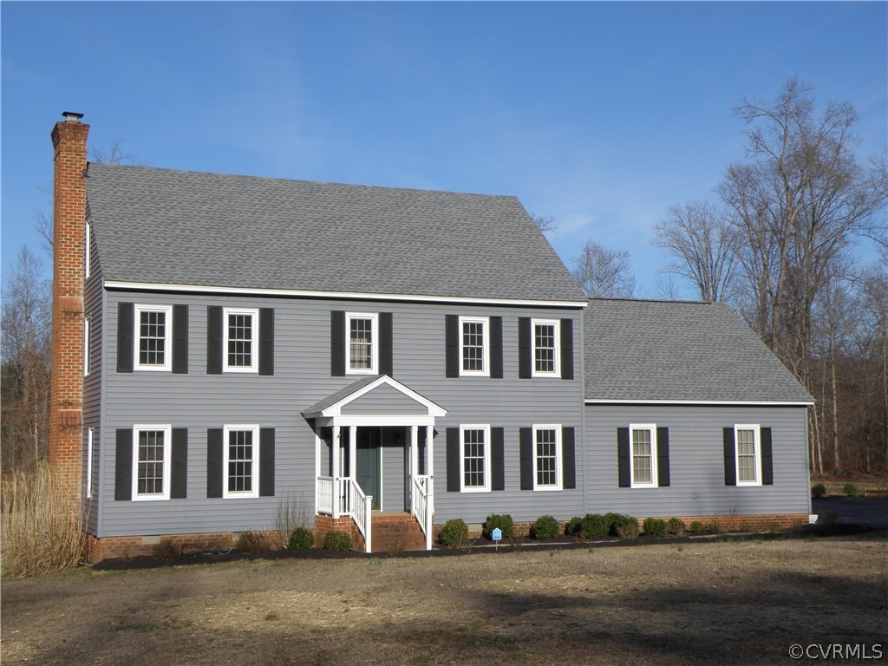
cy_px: 333
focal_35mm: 50
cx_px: 444
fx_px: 1283
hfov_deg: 38.2
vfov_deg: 29.1
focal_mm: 8.87
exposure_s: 1/400
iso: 64
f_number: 5.6
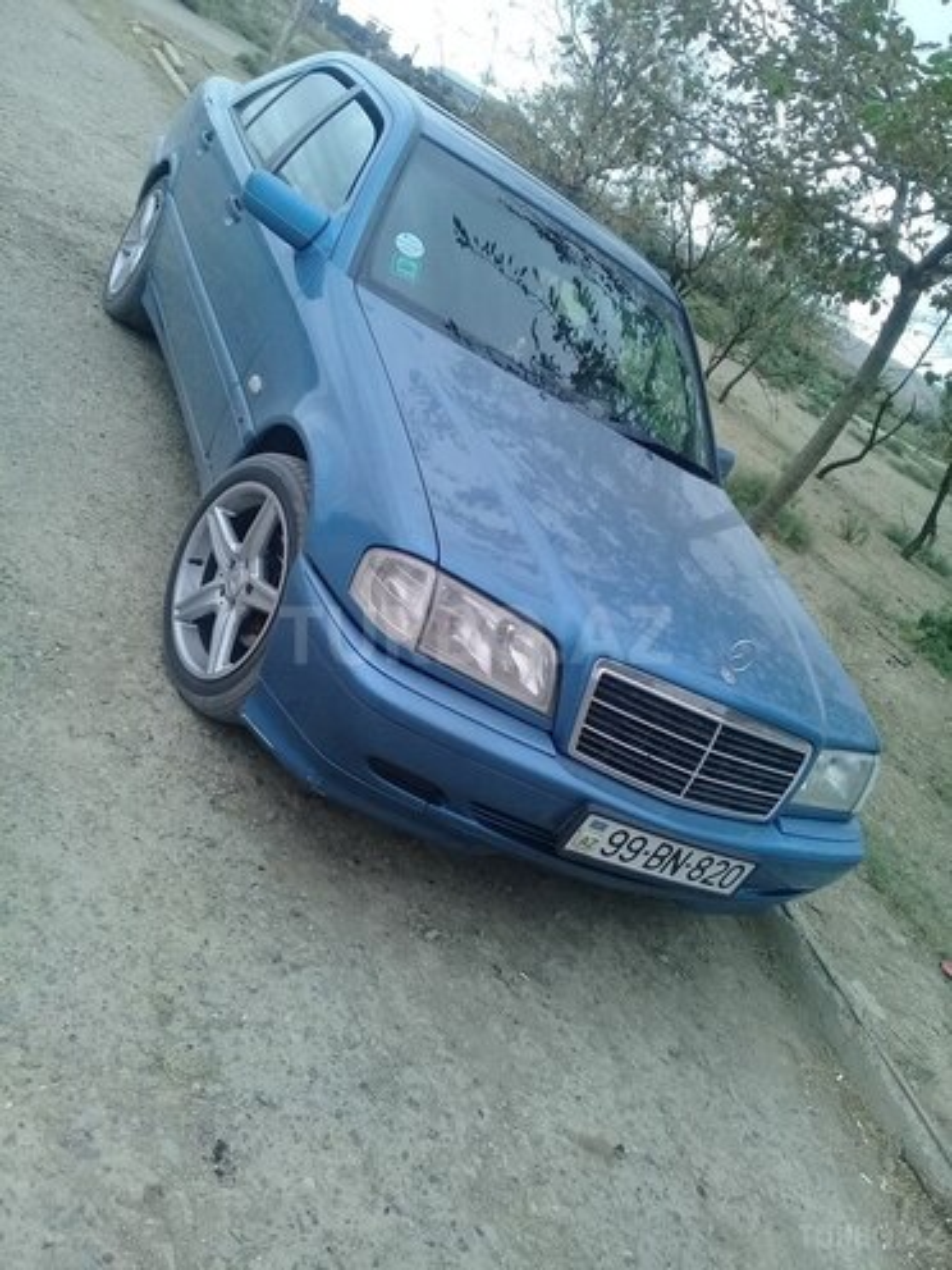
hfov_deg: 45.4
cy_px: 635
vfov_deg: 58.4
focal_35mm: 31
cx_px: 476
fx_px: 1137
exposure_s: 1/465
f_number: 2.2
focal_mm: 3.3
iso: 50
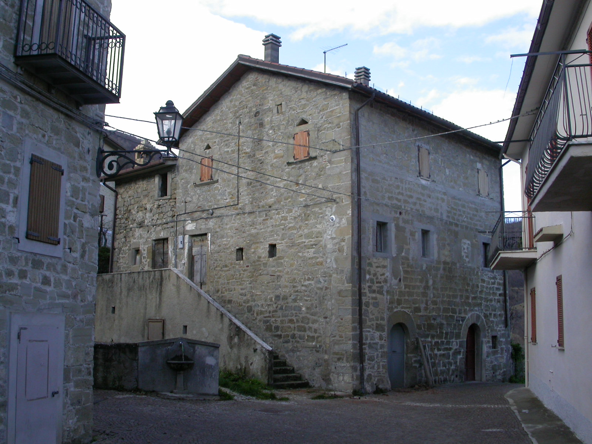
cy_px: 222
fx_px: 718
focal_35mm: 42
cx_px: 296
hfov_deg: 44.8
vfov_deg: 34.3
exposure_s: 1/198
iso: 100
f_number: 5.5
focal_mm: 8.7
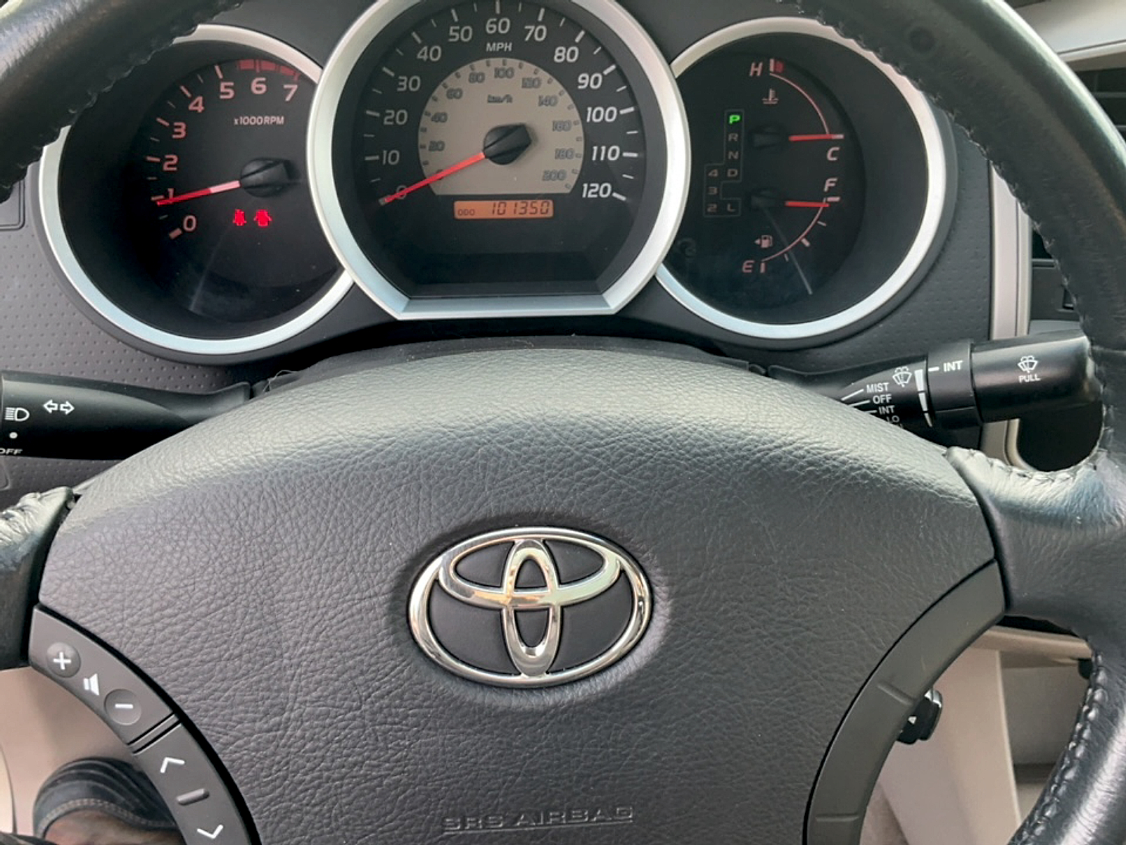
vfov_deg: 46.8
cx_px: 563
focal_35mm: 30
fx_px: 976
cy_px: 422
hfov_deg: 60.0
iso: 32
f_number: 1.8
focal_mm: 3
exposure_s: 1/60
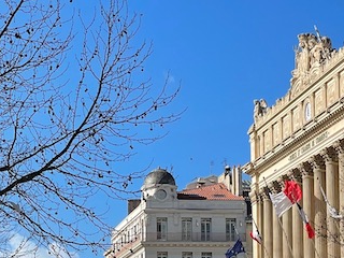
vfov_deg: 11.3
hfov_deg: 15.2
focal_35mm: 130
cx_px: 139
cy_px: 254
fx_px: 1292
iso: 25
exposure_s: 1/1597
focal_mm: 6
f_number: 2
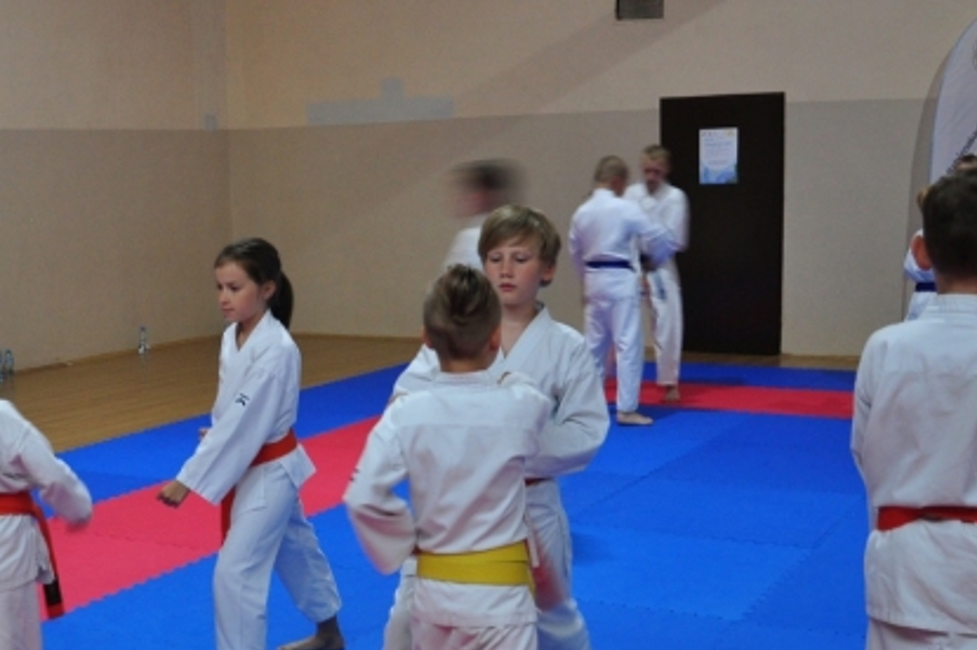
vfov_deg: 25.7
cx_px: 280
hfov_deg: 37.5
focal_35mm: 52
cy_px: 460
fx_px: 1410
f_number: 4.5
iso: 500
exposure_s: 1/10
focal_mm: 18
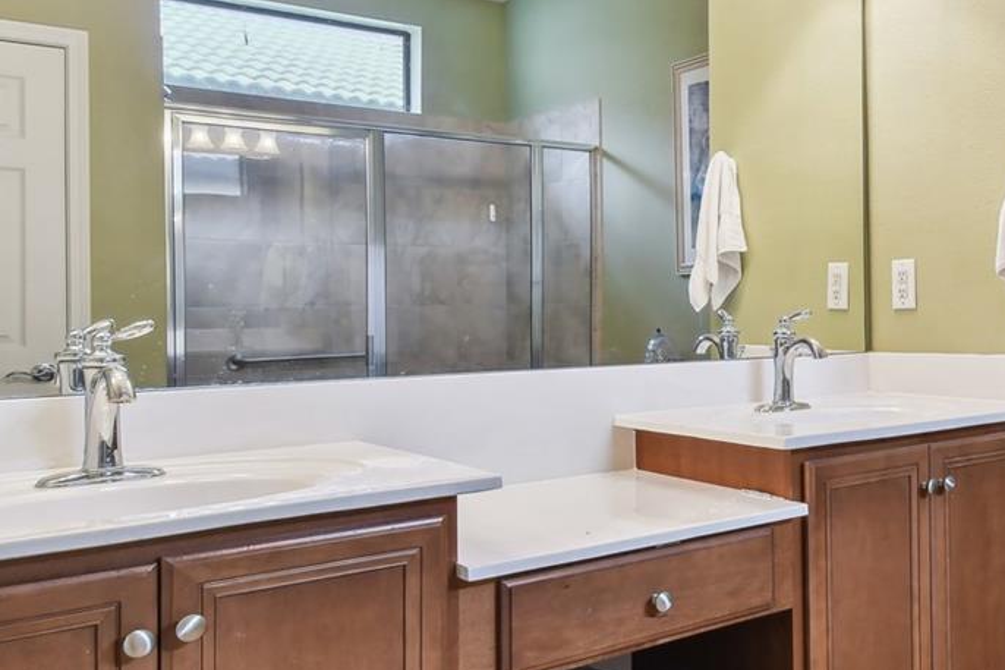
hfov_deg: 50.5
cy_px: 311
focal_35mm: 35
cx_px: 832
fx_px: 977
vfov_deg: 37.8
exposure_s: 1/2.5
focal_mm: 10
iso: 100
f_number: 7.1
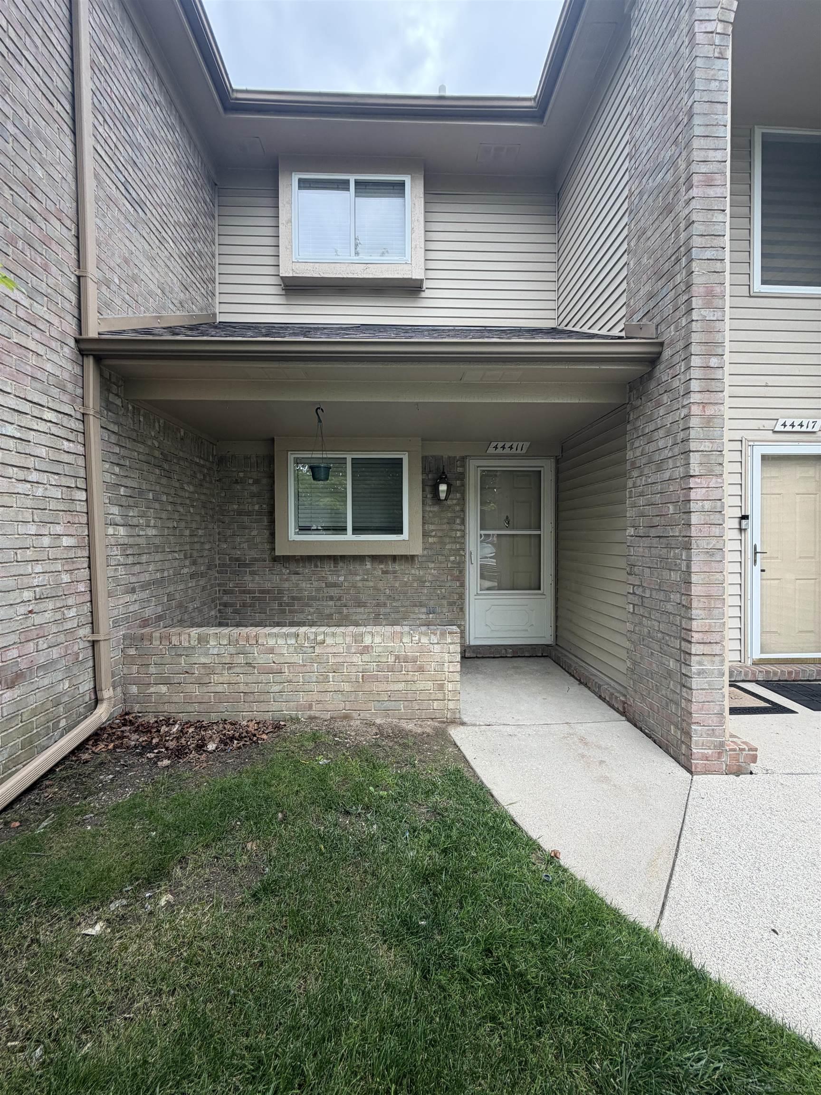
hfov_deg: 85.7
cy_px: 548
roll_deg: +0.0
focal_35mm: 14
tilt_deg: -1.3
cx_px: 410
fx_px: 443
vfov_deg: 102.1
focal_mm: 2.22
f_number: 2.2
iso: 40
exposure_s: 1/133
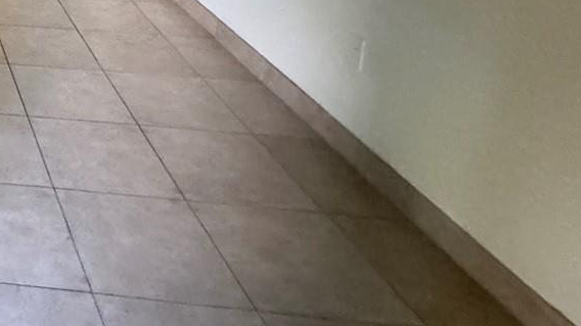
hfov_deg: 32.8
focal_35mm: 43
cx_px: -202
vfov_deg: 22.6
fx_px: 662
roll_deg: -1.1
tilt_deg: -9.6
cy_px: -165
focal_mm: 2.22
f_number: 2.2
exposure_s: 1/60
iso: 1000
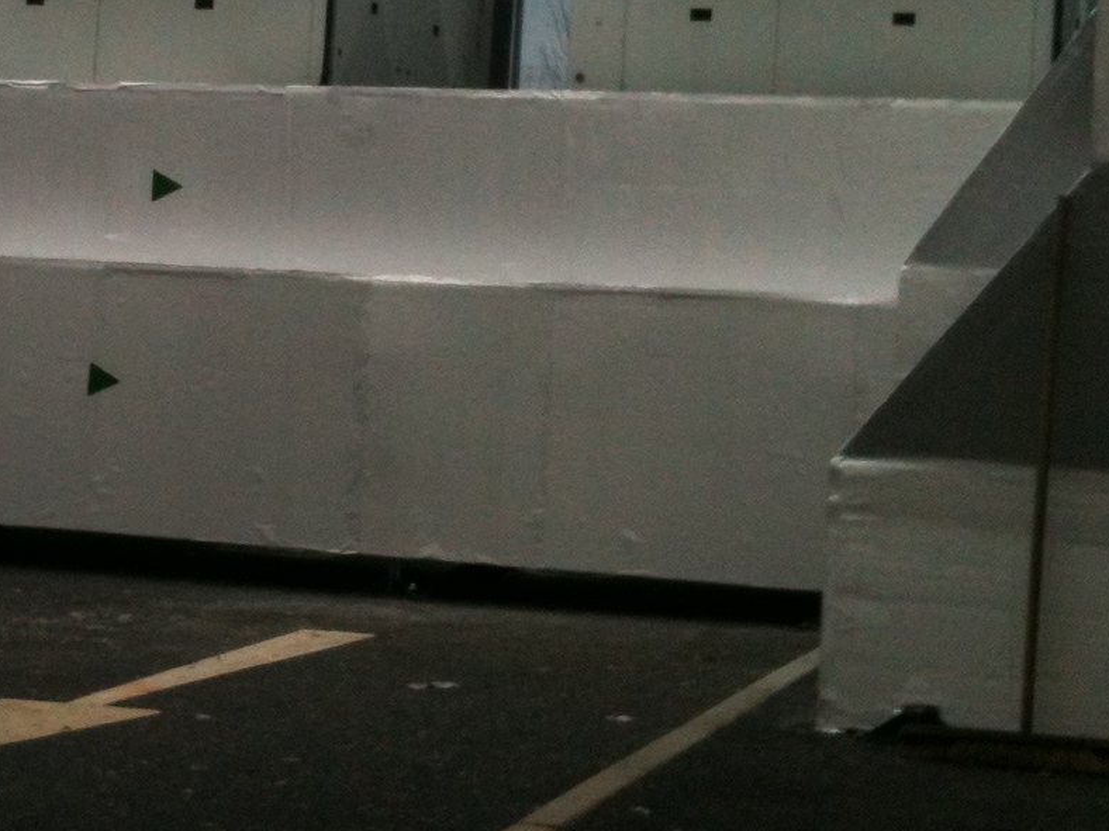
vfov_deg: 16.2
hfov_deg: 21.2
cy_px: 212
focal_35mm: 91
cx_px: 149
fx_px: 2915
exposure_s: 1/120
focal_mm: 3.85
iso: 100
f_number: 2.8
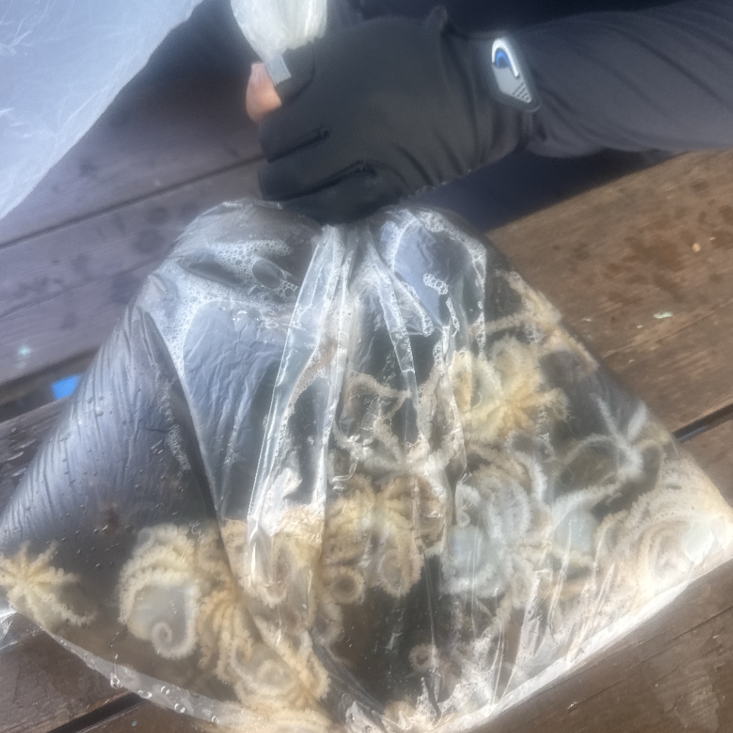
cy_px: 349
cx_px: 365
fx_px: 695
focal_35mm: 29
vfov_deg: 55.6
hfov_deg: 55.6
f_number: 1.78
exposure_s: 1/214
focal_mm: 6.76
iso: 64
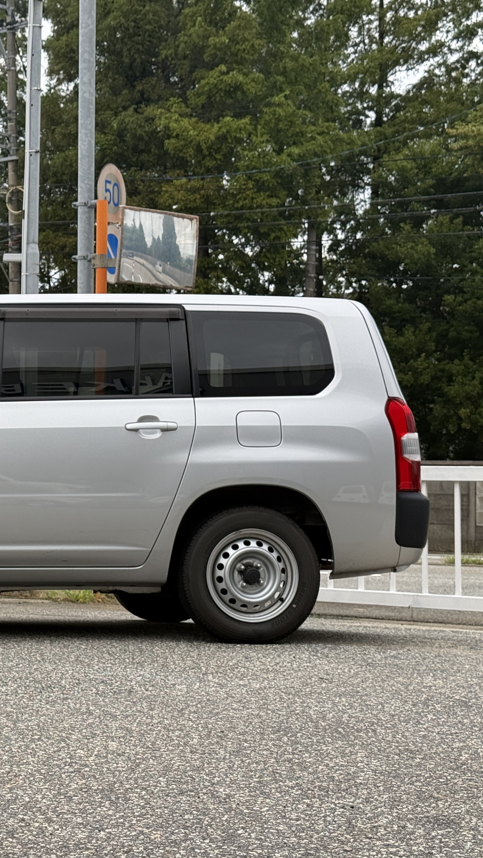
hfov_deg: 16.6
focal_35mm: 70
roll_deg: -1.0
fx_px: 1594
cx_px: -74
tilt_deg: +2.4
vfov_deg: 30.2
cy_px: 430
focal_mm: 6.76
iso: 64
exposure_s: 1/390
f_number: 1.78
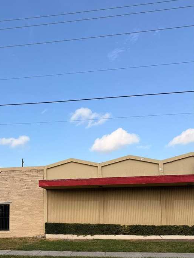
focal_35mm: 37
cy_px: 184
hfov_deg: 37.6
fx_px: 276
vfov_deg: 48.7
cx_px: 46
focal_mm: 6.76
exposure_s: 1/3953
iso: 80
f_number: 1.78
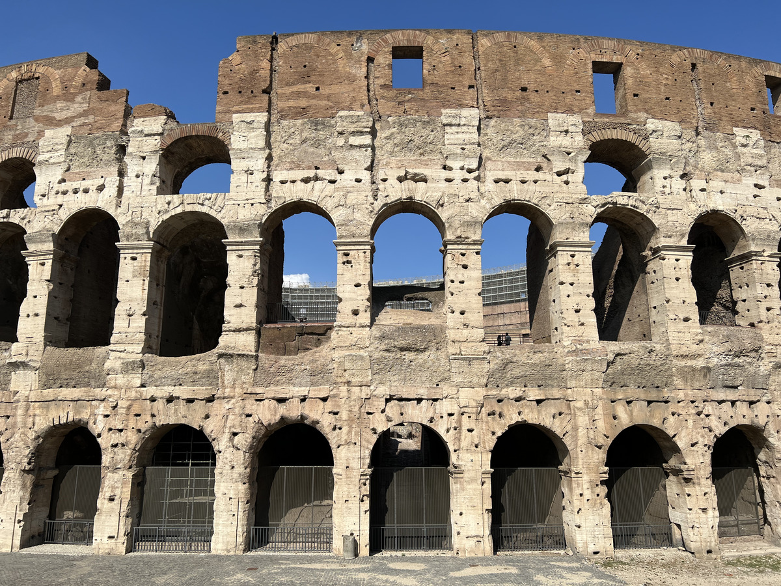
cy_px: 293
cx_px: 390
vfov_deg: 53.1
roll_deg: +0.4
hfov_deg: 67.3
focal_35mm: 26
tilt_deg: +12.0
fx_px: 587
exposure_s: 1/6211
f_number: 1.5
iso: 50
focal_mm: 5.7
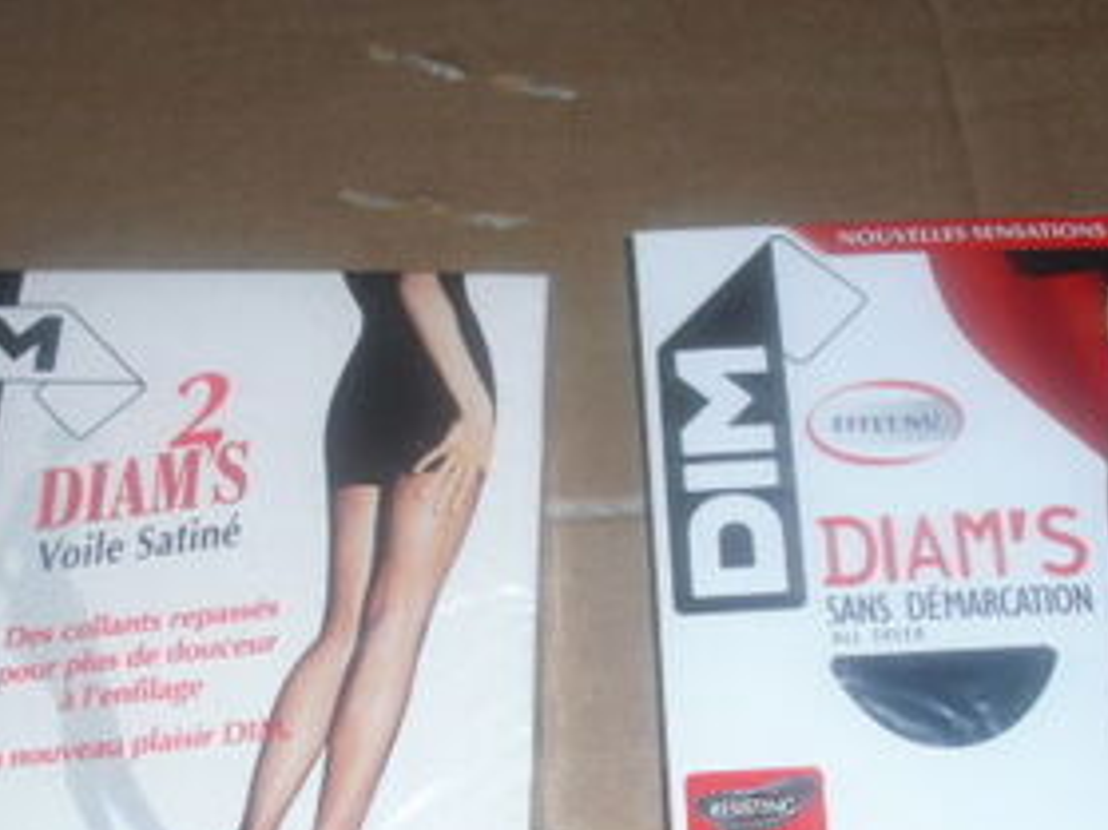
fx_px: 1984
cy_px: 584
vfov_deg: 23.5
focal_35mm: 62
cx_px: 496
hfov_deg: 31.2
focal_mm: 6.3
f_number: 3.1
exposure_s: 1/60
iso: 100
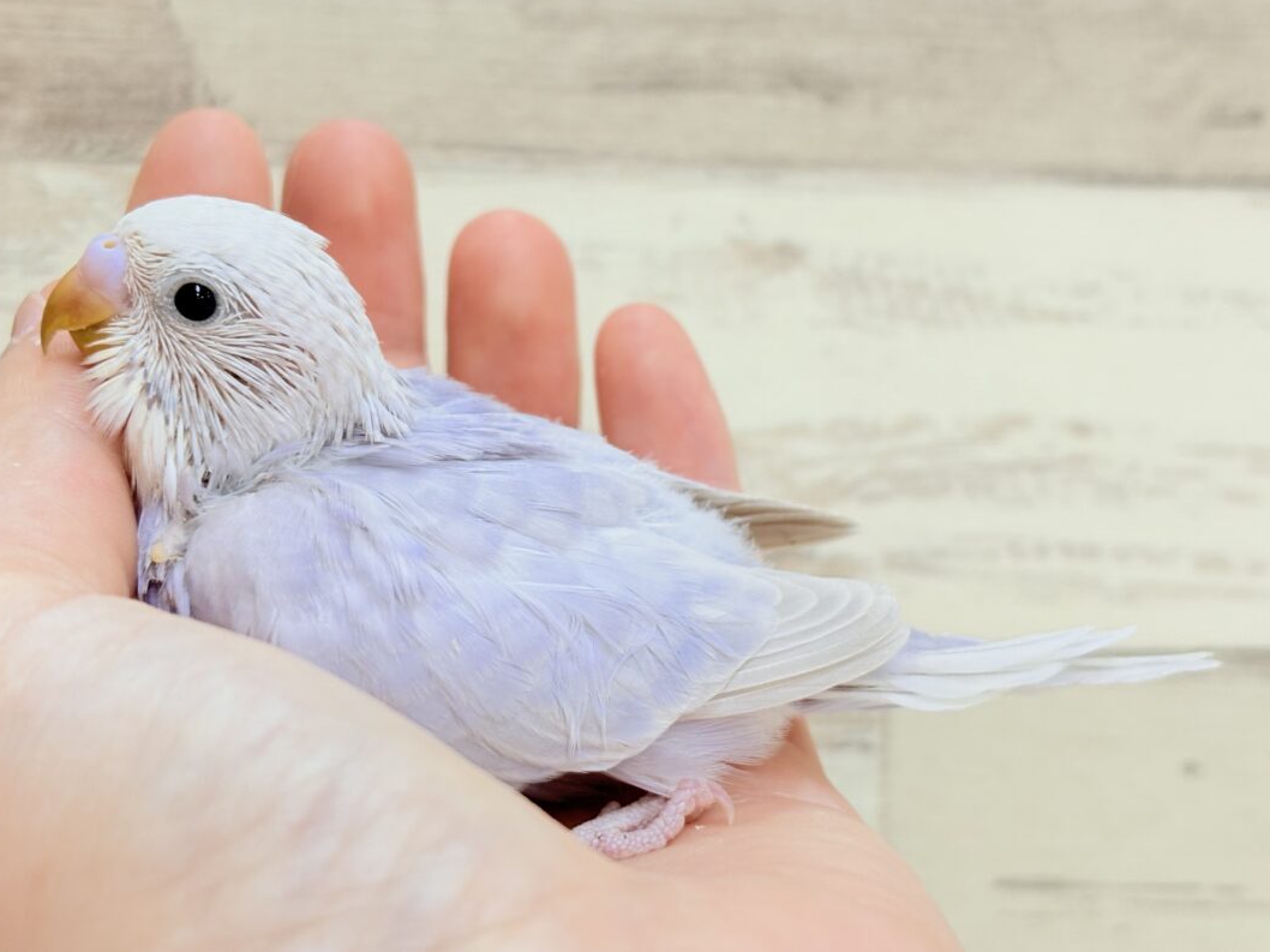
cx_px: 628
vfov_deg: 24.8
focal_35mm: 59
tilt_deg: -4.8
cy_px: 413
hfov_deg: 32.7
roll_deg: -0.4
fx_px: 2164
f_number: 1.6
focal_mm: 5.96
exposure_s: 1/50
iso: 50
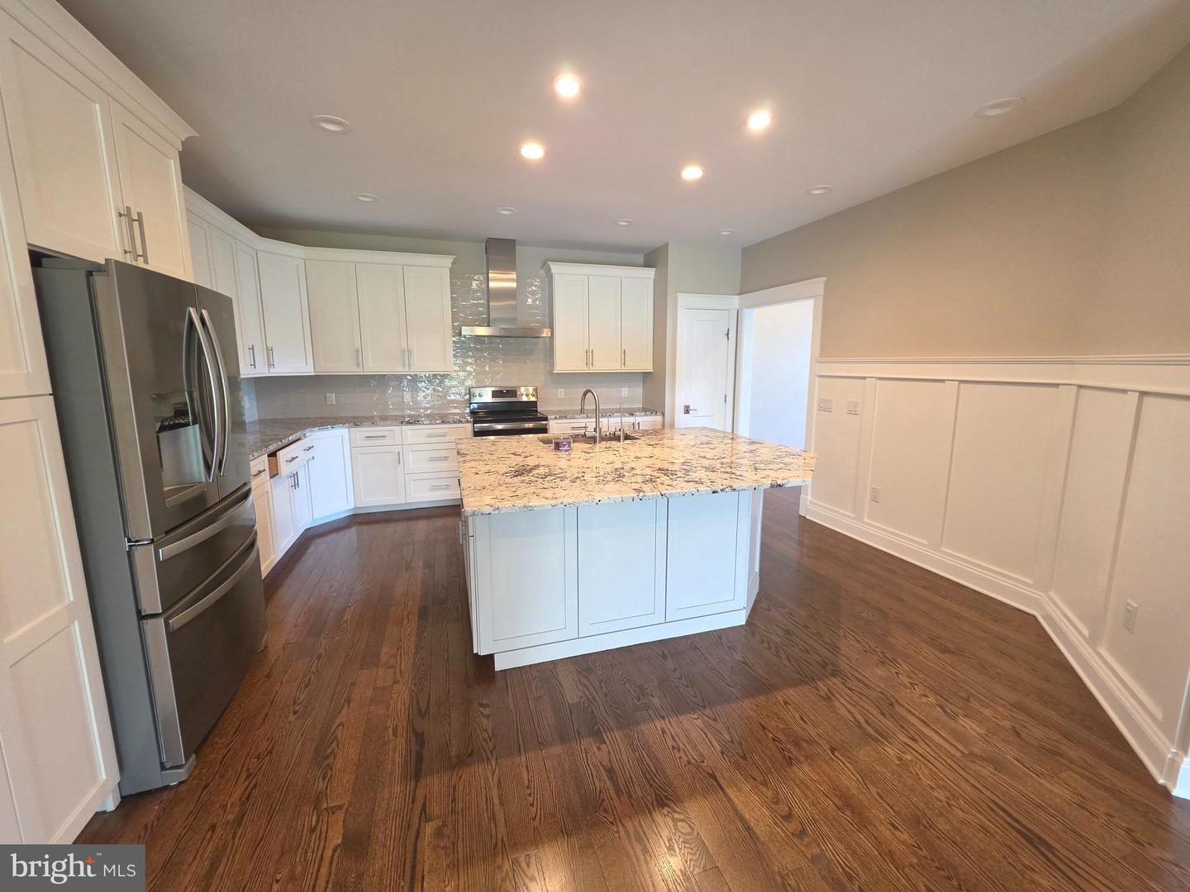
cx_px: 595
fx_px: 447
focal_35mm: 13
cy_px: 446
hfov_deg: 106.2
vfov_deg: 89.9
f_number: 1.9
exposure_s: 1/120
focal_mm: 2.2
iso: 250
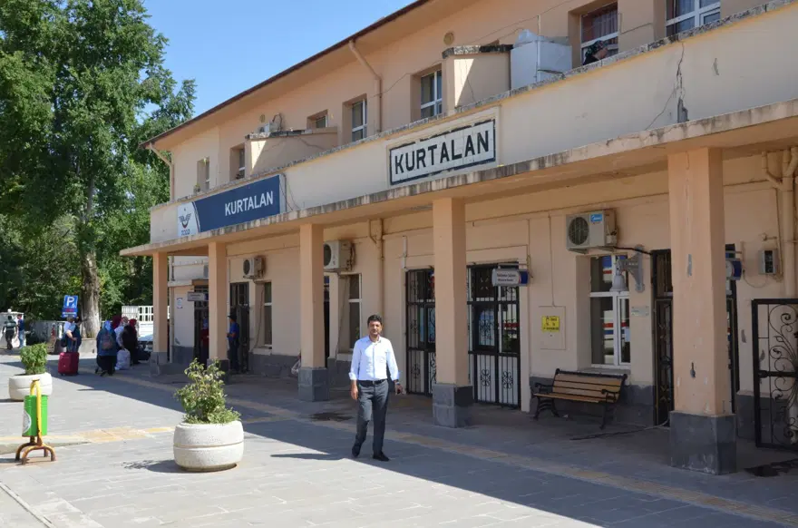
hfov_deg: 51.4
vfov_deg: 35.3
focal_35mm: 38
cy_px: 264
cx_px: 399
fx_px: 829
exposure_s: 1/500
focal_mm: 25
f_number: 11
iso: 500
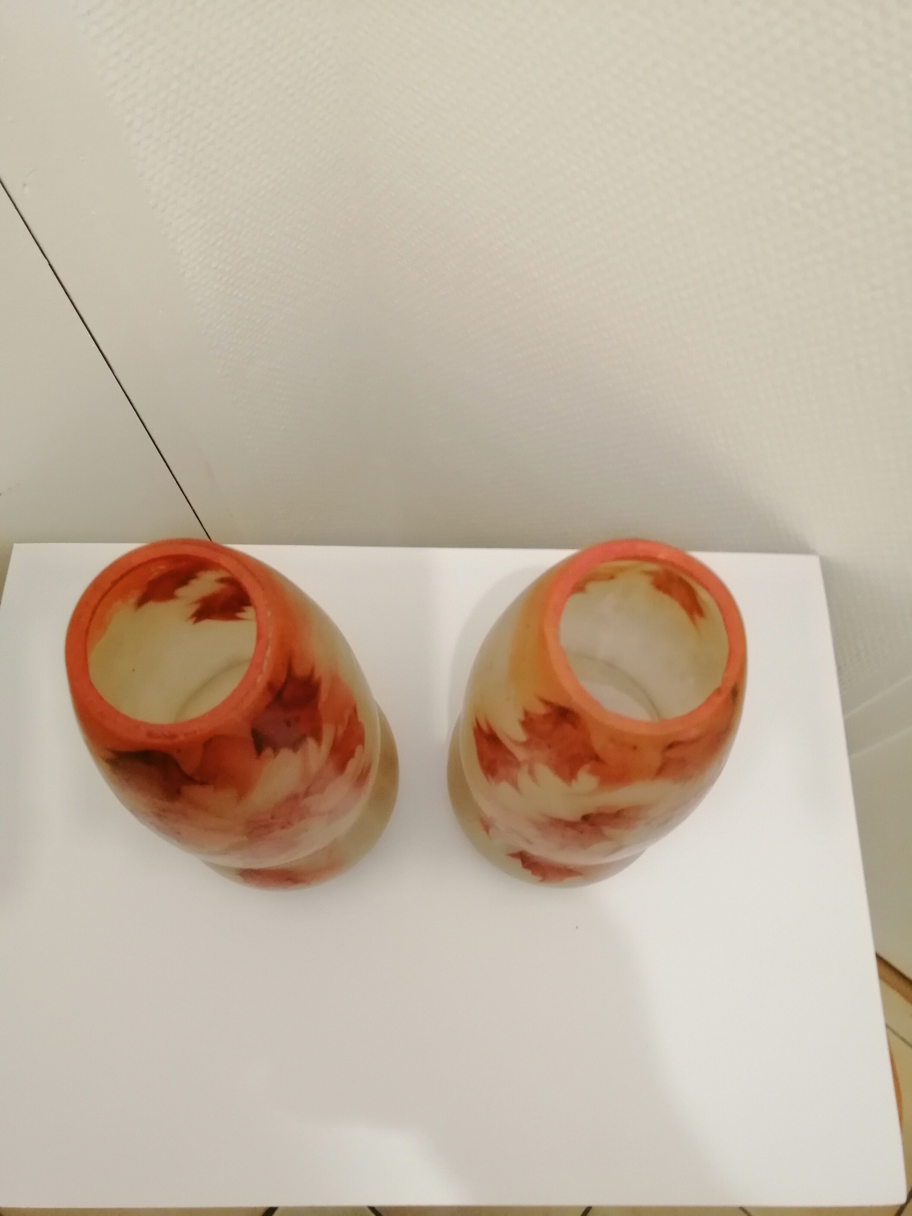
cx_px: 456
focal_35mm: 26
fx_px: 913
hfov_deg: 53.1
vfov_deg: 67.3
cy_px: 608
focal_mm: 3.96
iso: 320
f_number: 1.8
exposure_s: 1/33.3
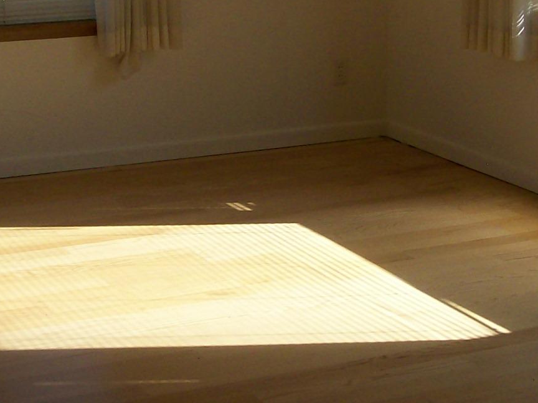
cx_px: 267
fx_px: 1492
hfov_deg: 20.4
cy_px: 118
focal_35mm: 96
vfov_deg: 15.4
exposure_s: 1/339
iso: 80
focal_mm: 6
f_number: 2.7
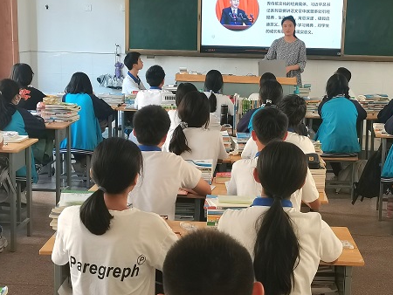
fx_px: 636
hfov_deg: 34.2
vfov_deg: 26.1
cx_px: 232
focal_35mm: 56
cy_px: 134
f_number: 1.8
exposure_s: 1/100
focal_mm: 5.58
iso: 160
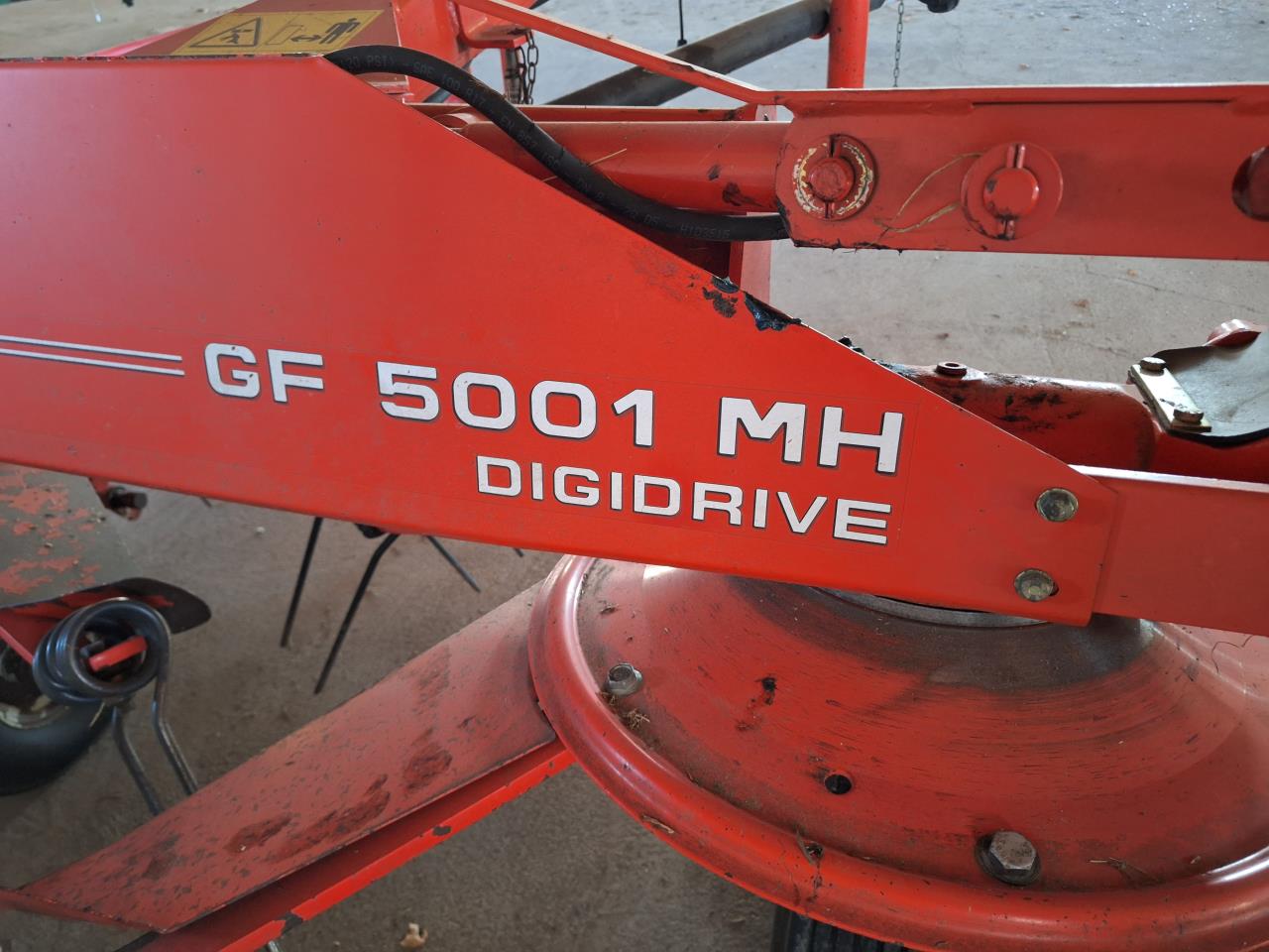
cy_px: 476
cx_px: 634
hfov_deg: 73.9
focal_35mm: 23
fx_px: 843
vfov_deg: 58.9
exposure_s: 1/25
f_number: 1.8
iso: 400
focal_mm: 5.54
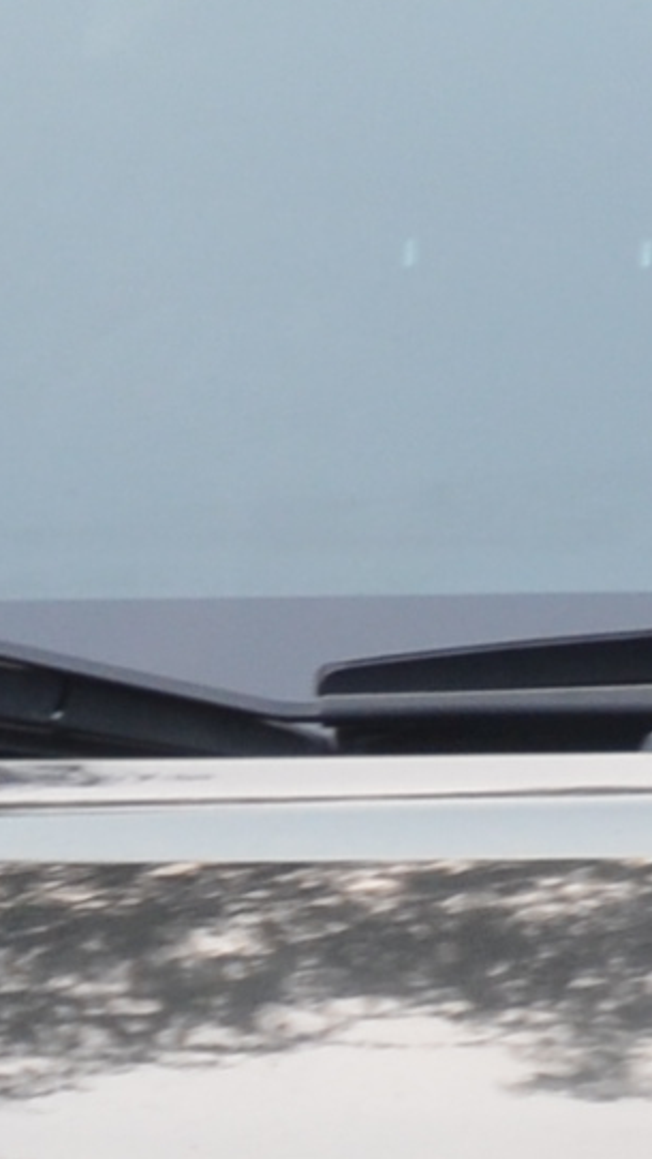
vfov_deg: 6.3
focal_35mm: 332
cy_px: 2431
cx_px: 1546
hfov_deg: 3.6
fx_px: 10187
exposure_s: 1/60
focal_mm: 31
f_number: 4
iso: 450
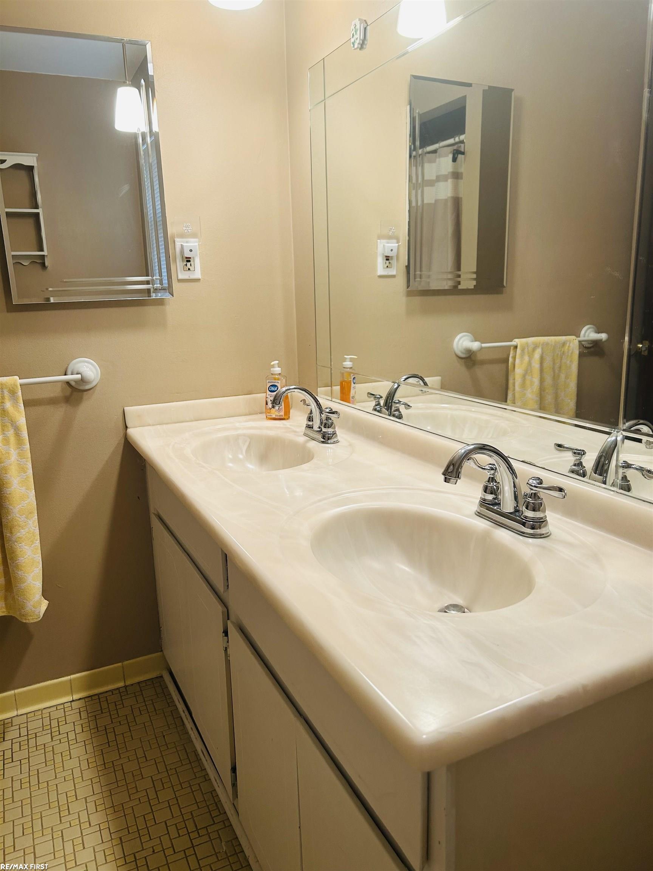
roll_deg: +1.5
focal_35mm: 26
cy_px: 436
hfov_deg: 53.1
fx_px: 654
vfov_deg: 67.3
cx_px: 326
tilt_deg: -11.9
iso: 80
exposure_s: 1/120
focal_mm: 5.7
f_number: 1.5
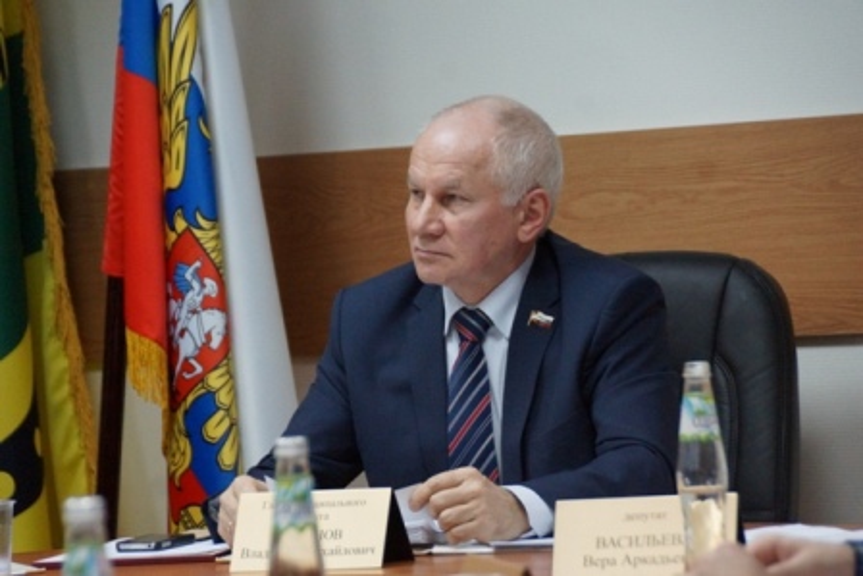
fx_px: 5036
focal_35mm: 210
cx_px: 432
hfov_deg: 9.8
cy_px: 288
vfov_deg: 6.5
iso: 2500
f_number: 5.6
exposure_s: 1/160
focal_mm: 140
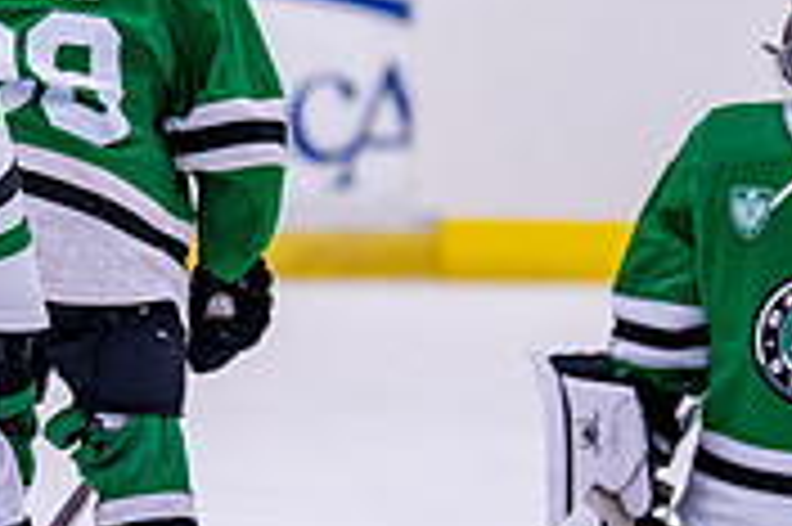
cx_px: -292
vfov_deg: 3.1
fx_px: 9737
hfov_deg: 4.6
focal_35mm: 443
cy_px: 144
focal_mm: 125
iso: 2500
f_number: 2.8
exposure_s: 1/1250
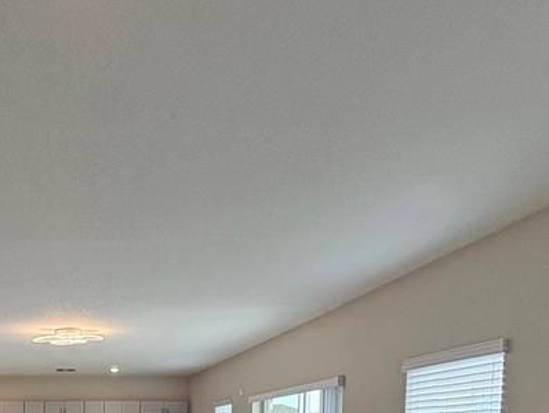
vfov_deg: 33.2
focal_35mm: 36
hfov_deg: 46.9
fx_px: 571
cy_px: 483
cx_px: 68
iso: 125
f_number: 2.2
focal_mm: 2.22
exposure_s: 1/120
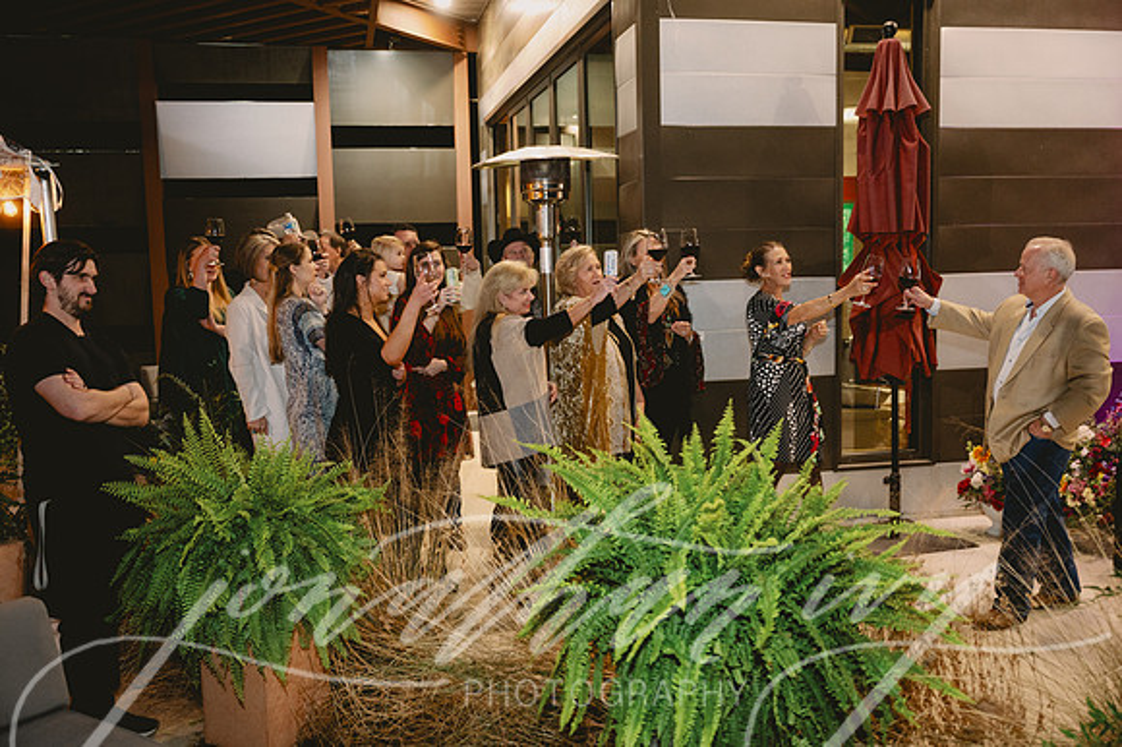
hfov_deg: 58.0
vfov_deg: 40.5
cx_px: 561
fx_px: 1012
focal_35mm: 32
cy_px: 374
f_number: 2.8
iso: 2500
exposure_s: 1/100
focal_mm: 32.5
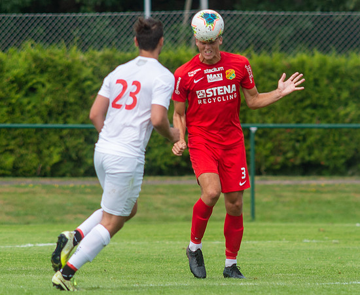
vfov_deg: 1.5
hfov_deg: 1.8
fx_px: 11262
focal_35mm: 1048
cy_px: 164
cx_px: 210
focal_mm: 420
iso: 360
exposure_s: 1/1250
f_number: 4
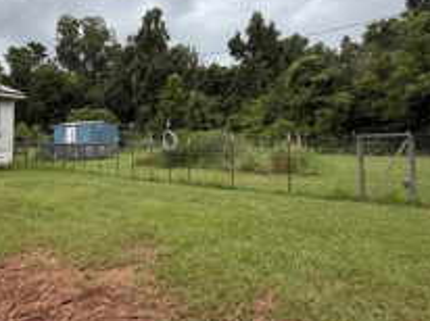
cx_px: 137
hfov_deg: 67.2
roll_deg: -0.1
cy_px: 122
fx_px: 310
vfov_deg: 54.2
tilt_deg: +3.9
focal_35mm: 25
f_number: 2.2
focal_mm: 2.22
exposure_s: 1/502
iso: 50
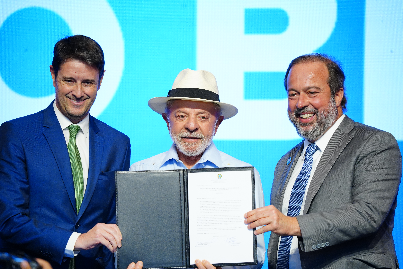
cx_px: 202
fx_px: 5552
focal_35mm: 496
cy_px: 134
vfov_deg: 2.8
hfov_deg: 4.2
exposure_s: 1/200
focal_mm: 496
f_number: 6.3
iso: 4000
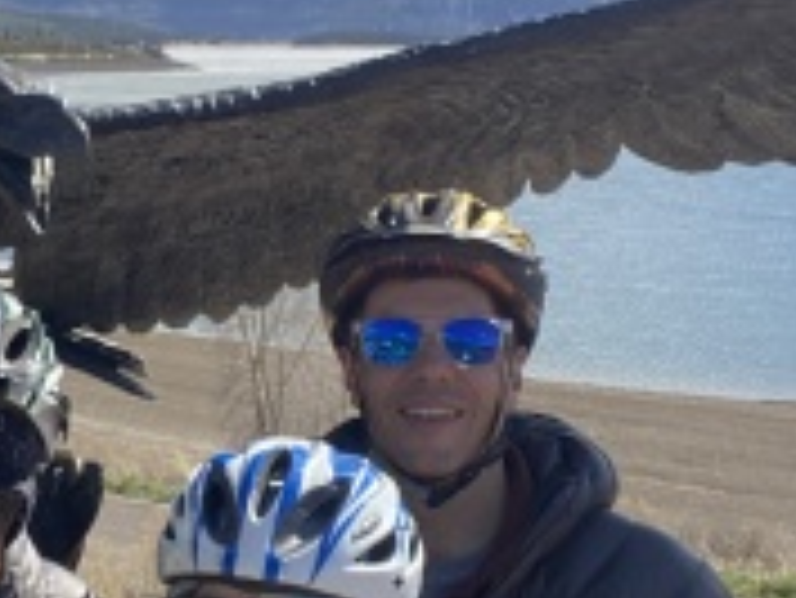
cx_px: 157
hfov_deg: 23.2
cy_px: 355
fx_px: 1910
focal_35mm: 83
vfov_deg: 17.8
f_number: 2.2
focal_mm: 2.71
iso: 25
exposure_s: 1/552
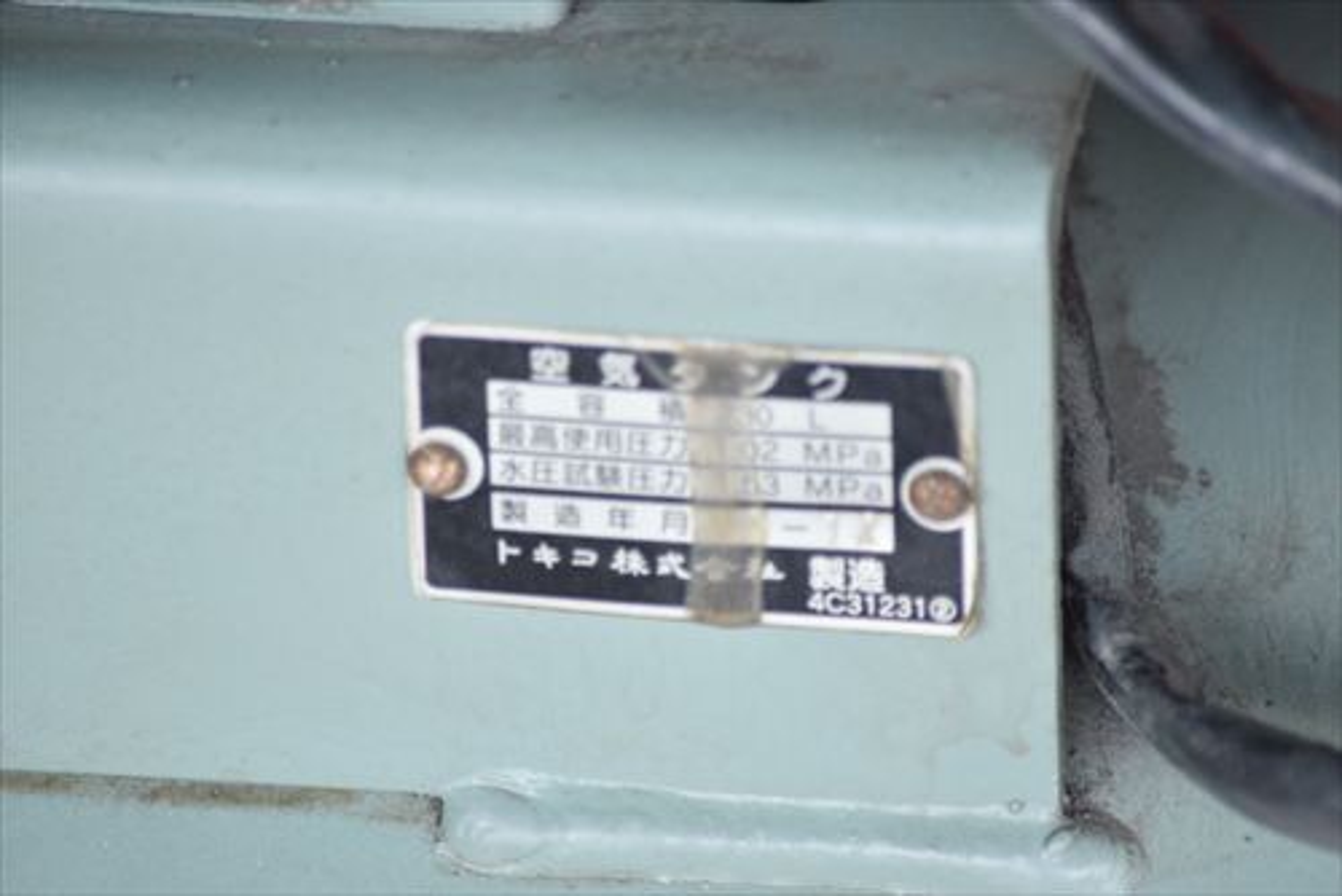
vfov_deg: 3.1
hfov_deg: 4.6
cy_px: 448
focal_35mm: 450
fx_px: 16784
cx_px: 671
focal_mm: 300
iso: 1250
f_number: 6.3
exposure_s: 1/250
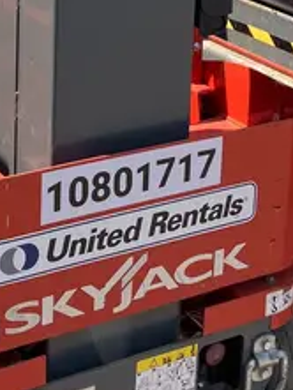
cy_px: -116
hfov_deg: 15.7
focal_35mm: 93
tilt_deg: -9.3
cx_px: 19
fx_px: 1049
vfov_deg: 19.5
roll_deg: -0.4
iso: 32
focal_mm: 3.99
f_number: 1.8
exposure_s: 1/1350
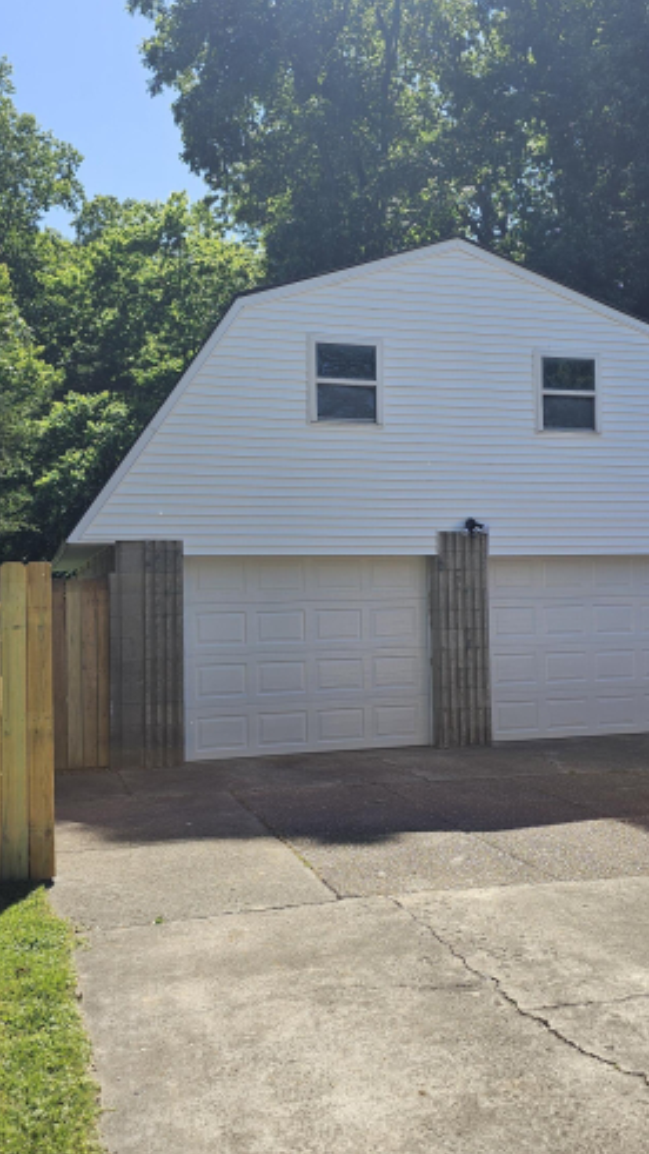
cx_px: 370
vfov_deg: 58.0
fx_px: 1041
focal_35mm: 34
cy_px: 569
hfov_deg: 34.6
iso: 10
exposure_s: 1/481
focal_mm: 6.3
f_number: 1.7
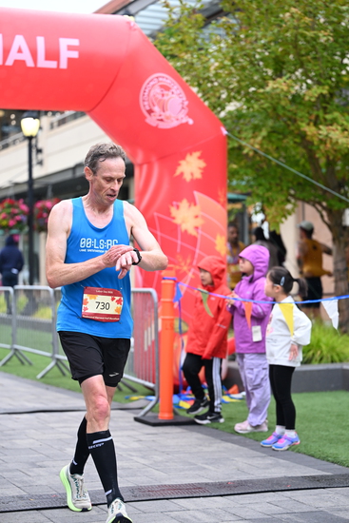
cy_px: 262
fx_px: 1148
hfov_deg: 17.3
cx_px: 174
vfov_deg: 25.7
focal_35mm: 79
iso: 1250
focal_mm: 79
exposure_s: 1/1600
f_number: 2.8
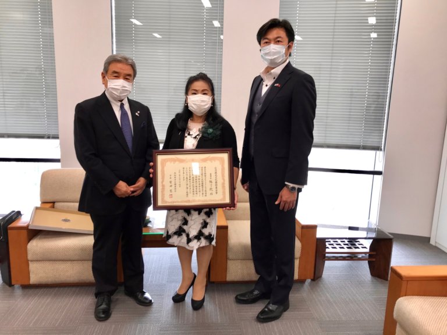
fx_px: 362
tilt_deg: -12.5
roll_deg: -1.2
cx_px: 224
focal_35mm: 28
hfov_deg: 63.4
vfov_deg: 49.7
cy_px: 168
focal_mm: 3.99
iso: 25
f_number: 1.8
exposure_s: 1/50
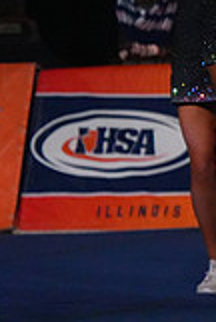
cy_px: 33
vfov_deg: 2.9
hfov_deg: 1.9
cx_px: 572
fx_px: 6443
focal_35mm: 719
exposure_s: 1/1250
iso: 16000
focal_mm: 200
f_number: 5.6
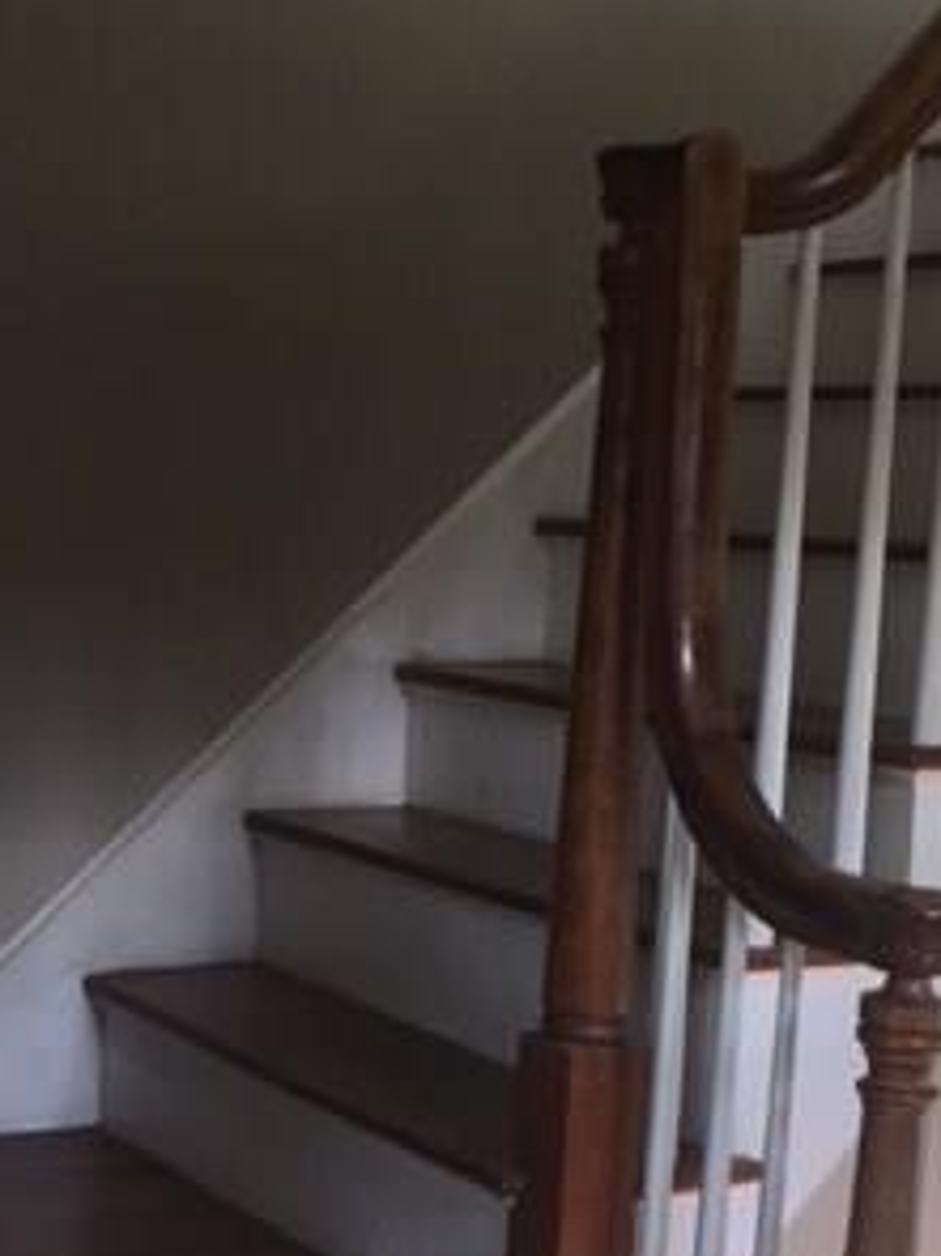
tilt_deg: -6.6
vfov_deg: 30.5
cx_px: 639
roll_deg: -4.2
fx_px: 2285
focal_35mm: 63
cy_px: 843
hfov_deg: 23.2
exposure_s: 1/30
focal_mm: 4.15
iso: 32
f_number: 2.2
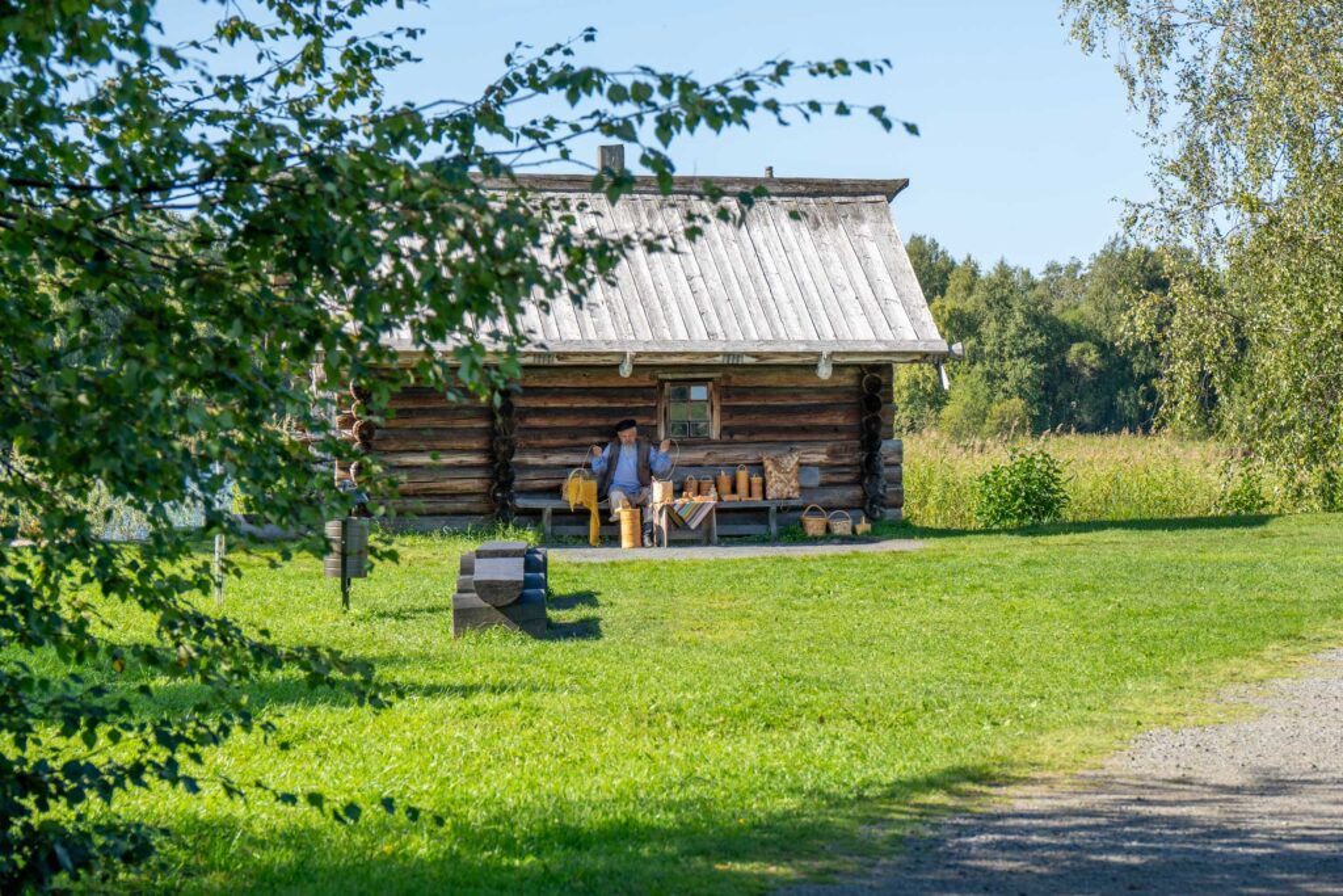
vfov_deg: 13.0
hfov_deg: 19.5
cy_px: 448
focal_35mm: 105
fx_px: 3917
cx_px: 672
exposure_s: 1/400
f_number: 5
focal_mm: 70
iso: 100
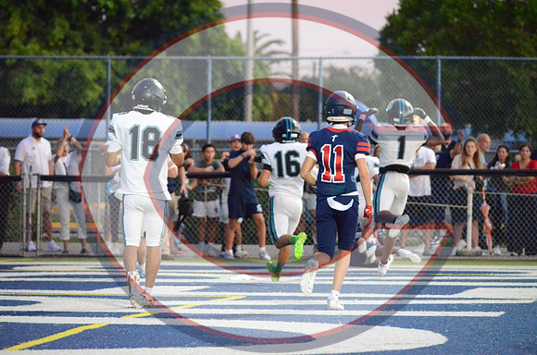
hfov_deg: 7.1
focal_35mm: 292
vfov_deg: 4.7
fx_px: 4354
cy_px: 178
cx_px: 268
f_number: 5
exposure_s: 1/400
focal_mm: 195
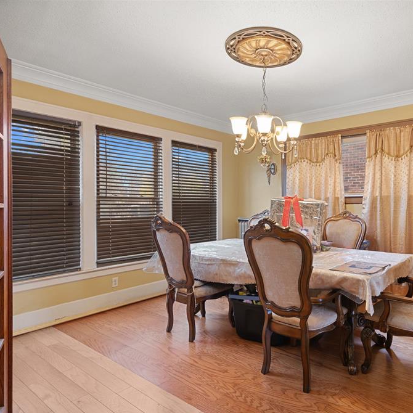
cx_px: 295
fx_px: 526
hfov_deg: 41.9
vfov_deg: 42.8
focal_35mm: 39
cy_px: 210
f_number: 9
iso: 320
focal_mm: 30
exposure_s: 1/1.25
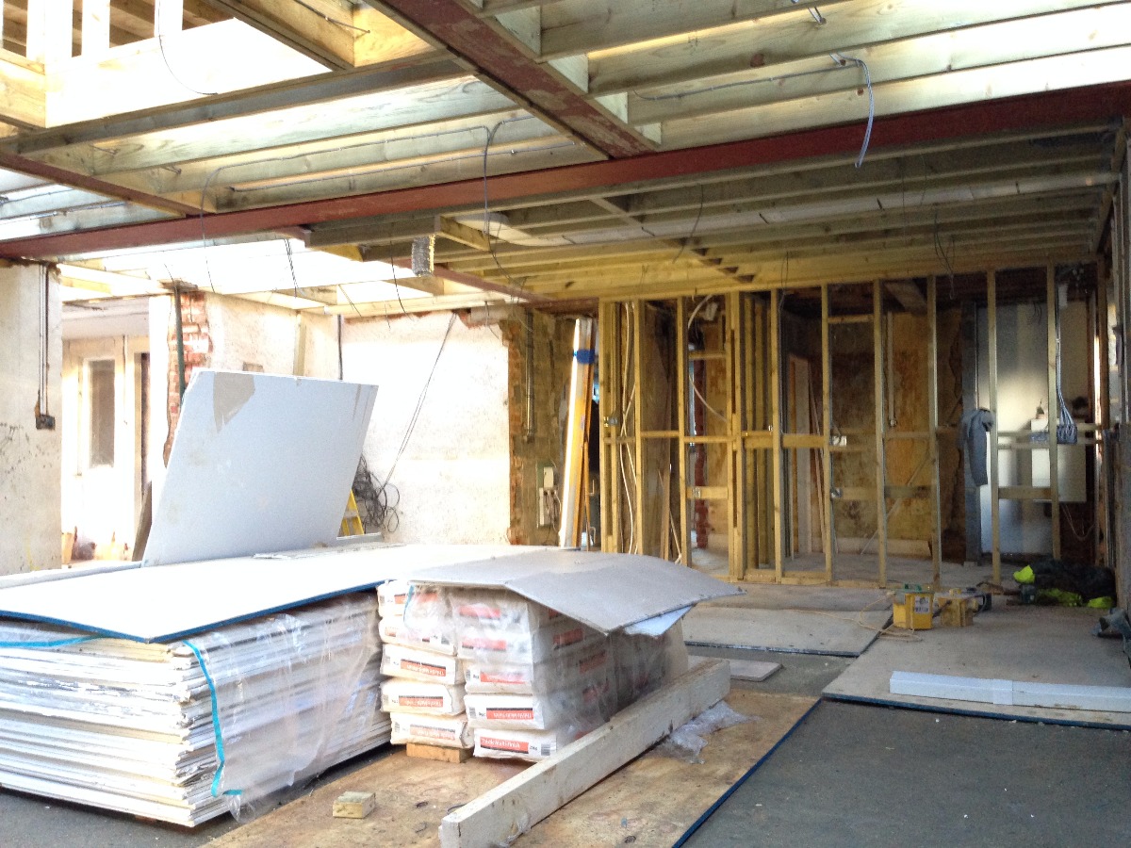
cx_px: 566
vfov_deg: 42.9
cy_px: 424
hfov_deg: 55.4
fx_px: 1078
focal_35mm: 33
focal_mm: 4.12
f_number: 2.4
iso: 200
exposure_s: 1/20
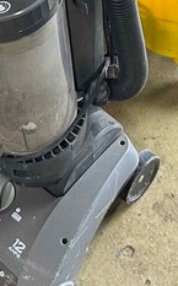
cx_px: 120
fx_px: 872
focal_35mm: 112
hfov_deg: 11.6
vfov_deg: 17.3
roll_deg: -0.7
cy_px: -106
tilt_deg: -44.0
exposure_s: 1/120
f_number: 1.78
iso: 200
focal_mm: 6.86
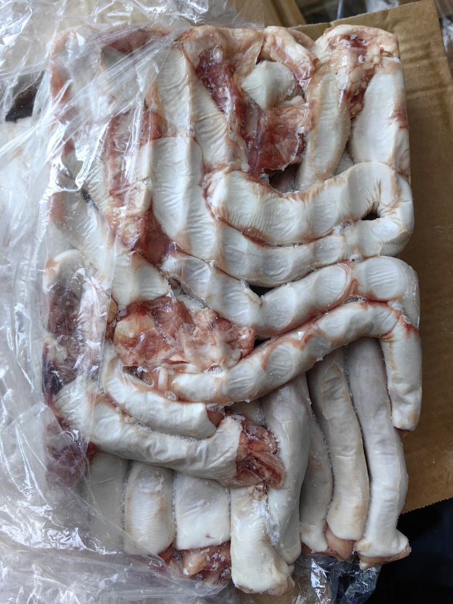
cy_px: 302
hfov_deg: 51.3
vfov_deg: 65.3
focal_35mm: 27
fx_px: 471
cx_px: 226
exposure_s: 1/100
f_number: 2
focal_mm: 5.75
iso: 100
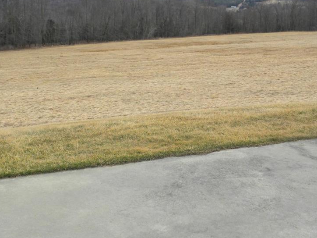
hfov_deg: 33.2
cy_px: 71
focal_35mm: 58
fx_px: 531
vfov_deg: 25.0
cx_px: 151
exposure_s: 1/170
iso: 64
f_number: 4.5
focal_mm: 7.3
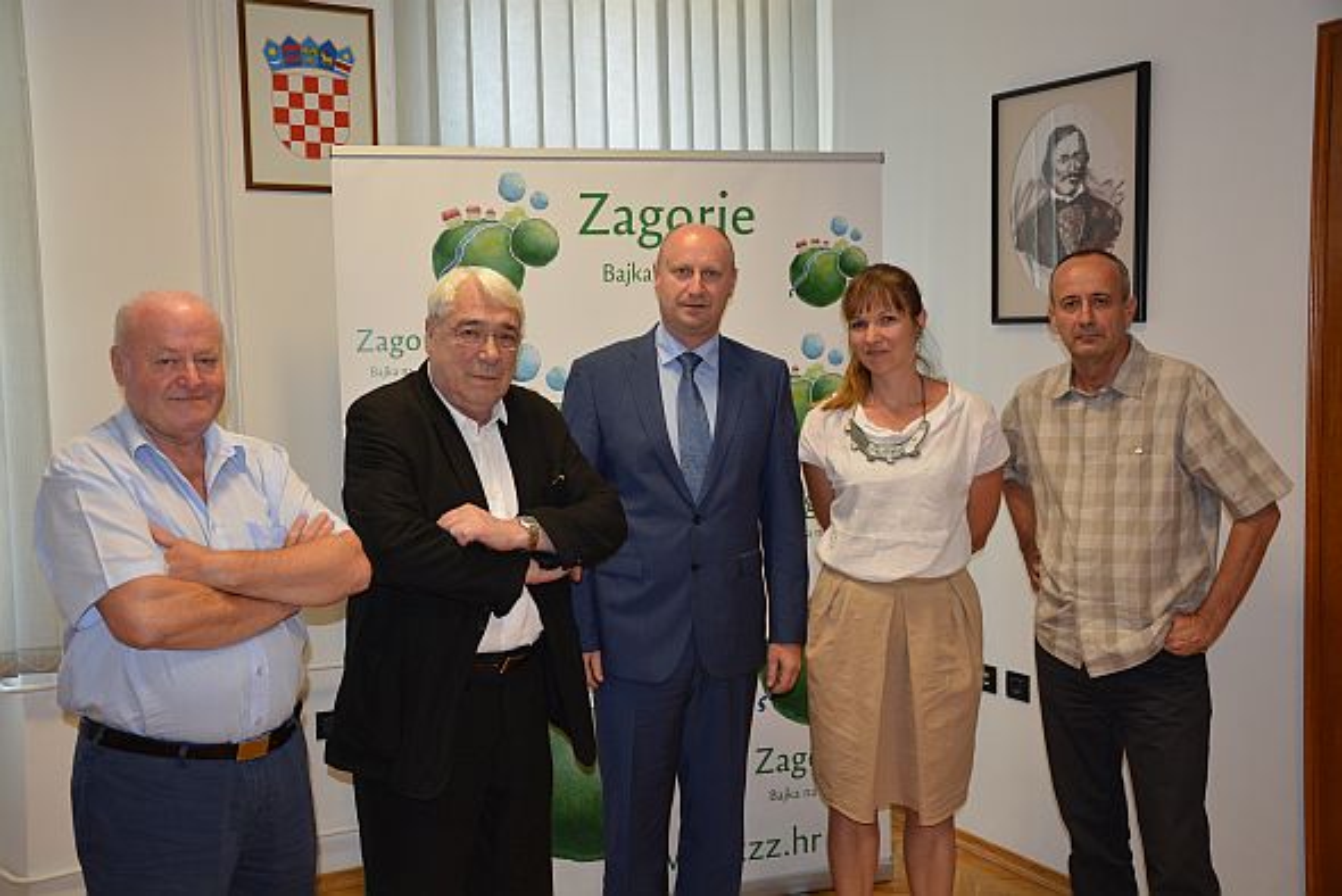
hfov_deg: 53.1
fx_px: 1343
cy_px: 448
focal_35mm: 36
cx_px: 671
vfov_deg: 36.9
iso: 400
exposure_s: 1/60
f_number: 3.8
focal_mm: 24
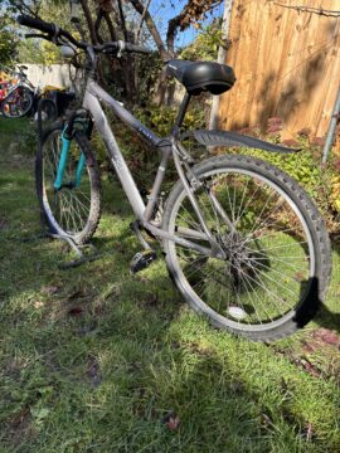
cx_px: 170
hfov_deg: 53.1
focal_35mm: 26
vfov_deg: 67.3
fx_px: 340
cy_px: 226
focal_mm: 5.96
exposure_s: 1/787
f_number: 1.6
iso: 50
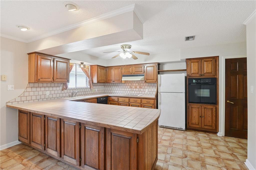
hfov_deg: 96.8
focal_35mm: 16
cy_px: 85
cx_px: 128
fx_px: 114
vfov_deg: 73.7
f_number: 13
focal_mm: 16
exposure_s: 1/4
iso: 400
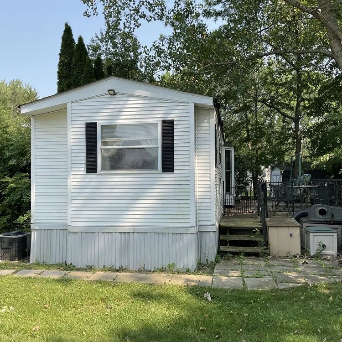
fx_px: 391
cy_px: 174
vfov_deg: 47.2
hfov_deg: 47.2
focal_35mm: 35
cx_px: 162
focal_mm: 3
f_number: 1.8
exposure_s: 1/883
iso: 16
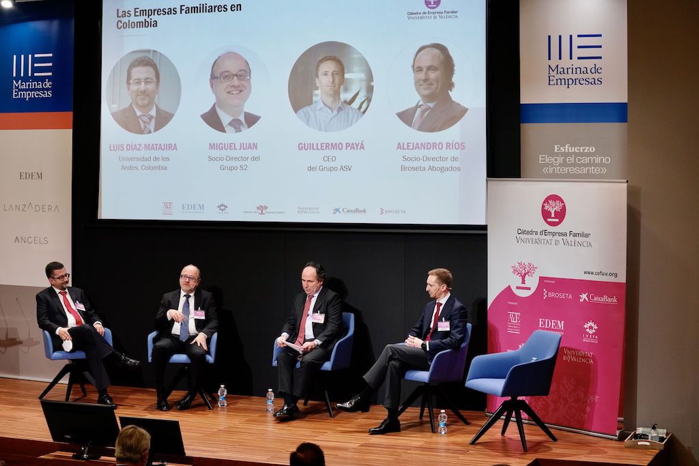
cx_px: 350
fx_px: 1359
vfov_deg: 19.5
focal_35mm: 70
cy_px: 233
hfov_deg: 28.8
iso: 3200
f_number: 4.5
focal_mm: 70
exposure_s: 1/200
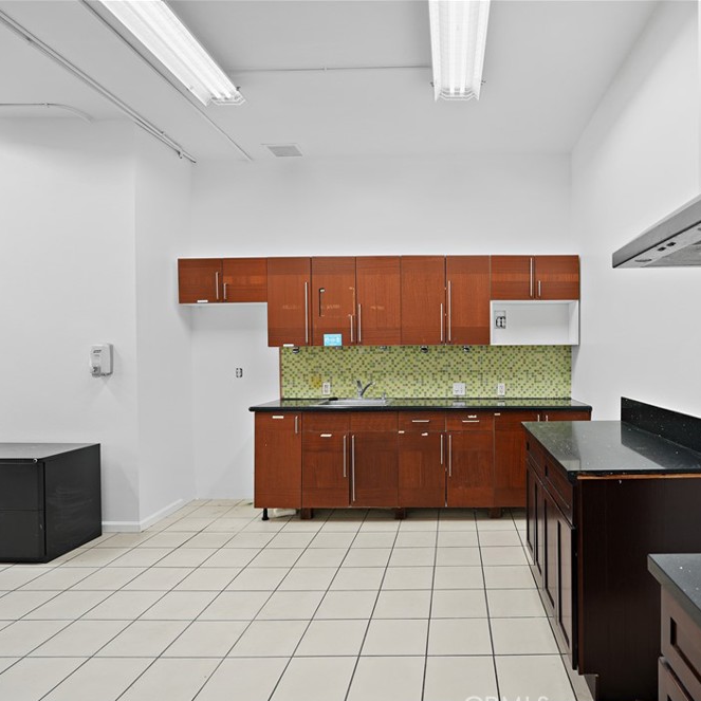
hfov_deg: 68.9
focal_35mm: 22
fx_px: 496
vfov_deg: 70.5
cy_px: 360
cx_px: 454
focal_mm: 16.5
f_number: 4
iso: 250
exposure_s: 1/15
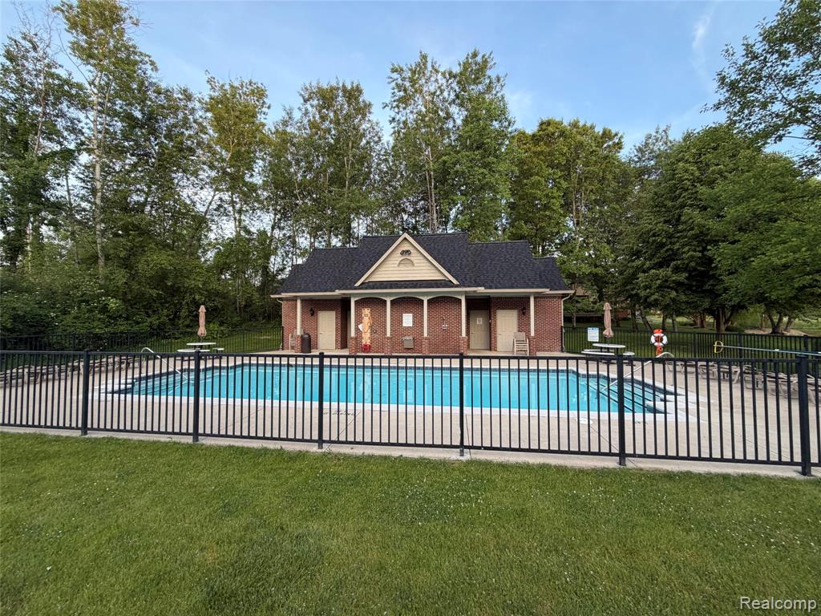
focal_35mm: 14
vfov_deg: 85.7
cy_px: 308
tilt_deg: +1.9
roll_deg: +0.6
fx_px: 332
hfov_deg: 102.1
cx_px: 410
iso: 125
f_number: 2.2
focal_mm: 2.22
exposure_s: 1/121
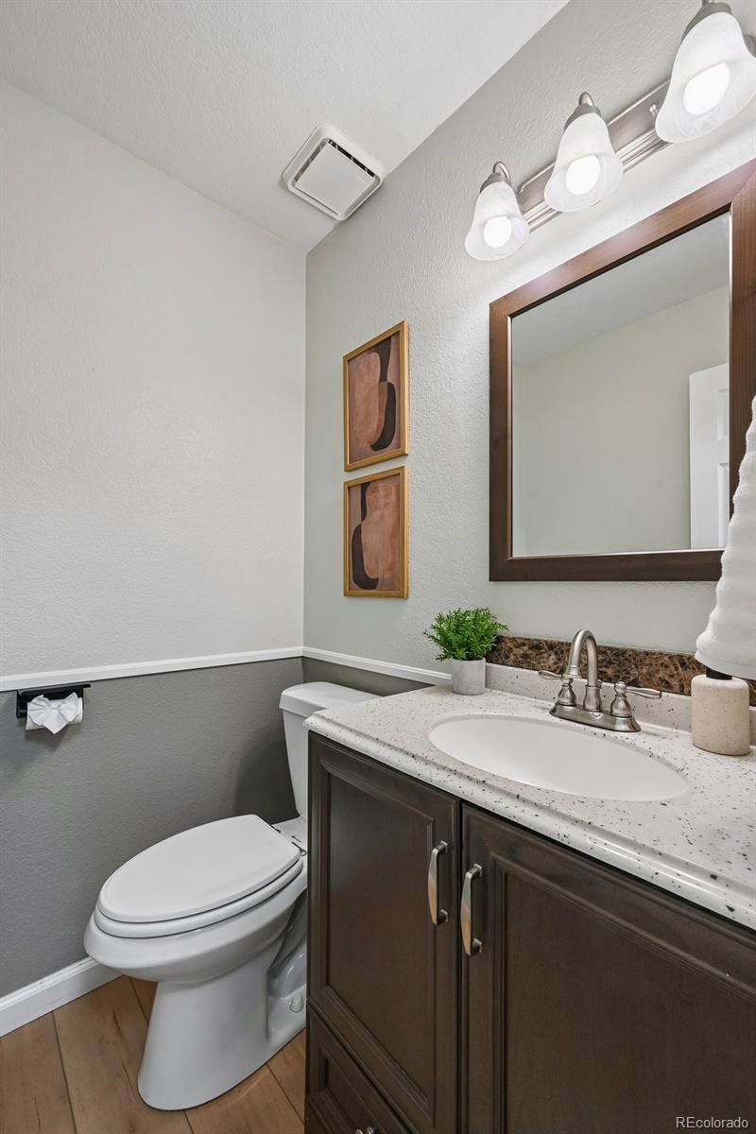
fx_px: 441
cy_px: 567
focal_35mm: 14
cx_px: 378
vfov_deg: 104.3
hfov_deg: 81.2
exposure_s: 1/20
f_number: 11
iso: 400
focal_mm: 14
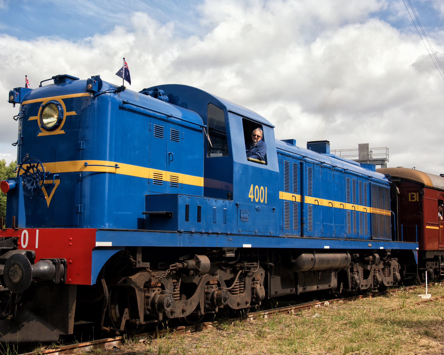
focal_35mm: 47
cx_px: 183
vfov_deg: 32.1
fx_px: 618
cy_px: 165
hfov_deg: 39.4
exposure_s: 1/500
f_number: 7.1
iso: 200
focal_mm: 38
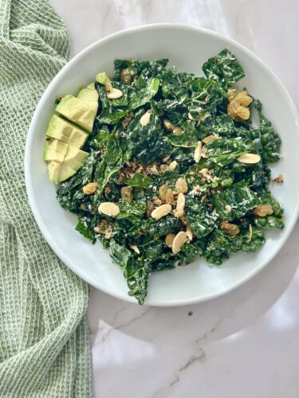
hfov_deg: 30.3
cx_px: 150
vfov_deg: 39.7
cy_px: 199
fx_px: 553
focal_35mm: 48
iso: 80
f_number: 1.78
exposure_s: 1/850
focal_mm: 6.86
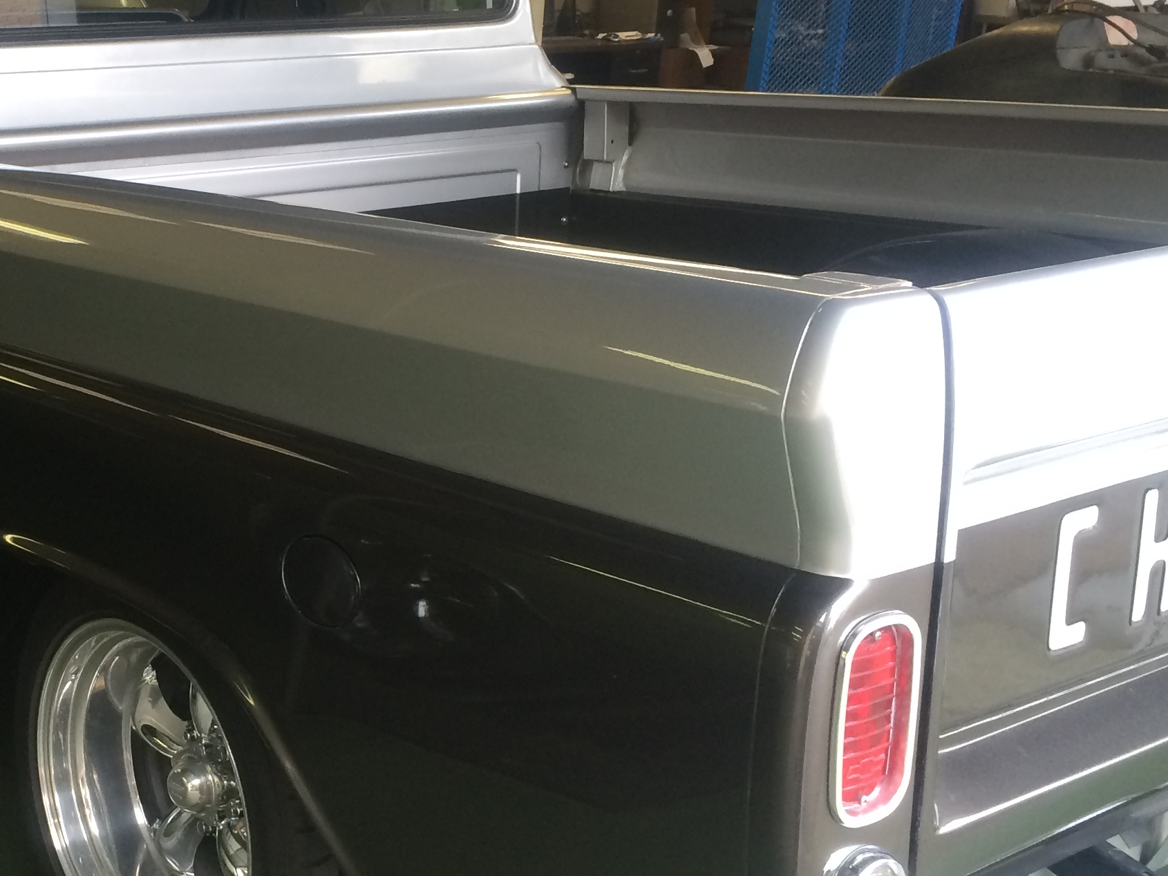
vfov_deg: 26.1
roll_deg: -0.1
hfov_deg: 32.7
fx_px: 1890
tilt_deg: -16.3
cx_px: 122
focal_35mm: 56
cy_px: 464
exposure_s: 1/30
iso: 40
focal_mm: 4.15
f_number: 2.2
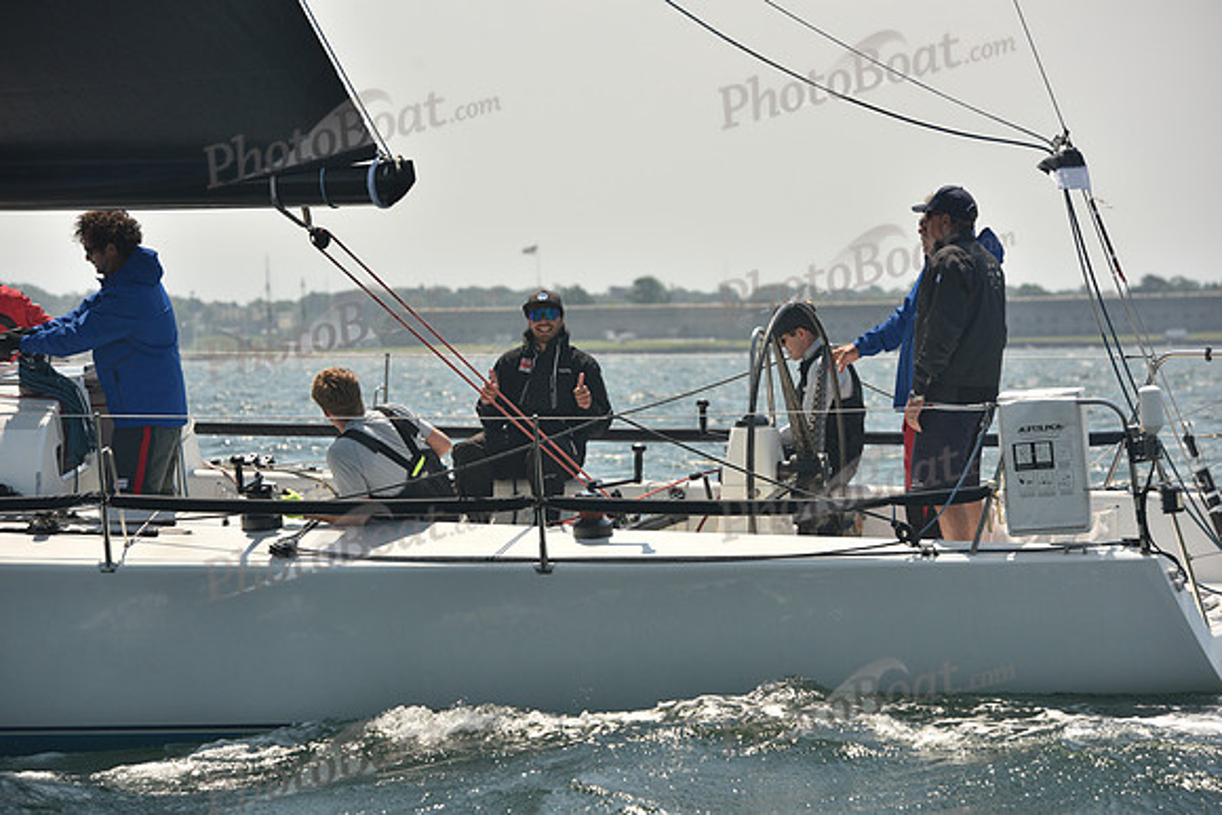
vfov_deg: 9.5
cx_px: 611
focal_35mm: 145
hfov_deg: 14.2
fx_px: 4923
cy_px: 408
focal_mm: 145
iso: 250
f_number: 6.3
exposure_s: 1/640
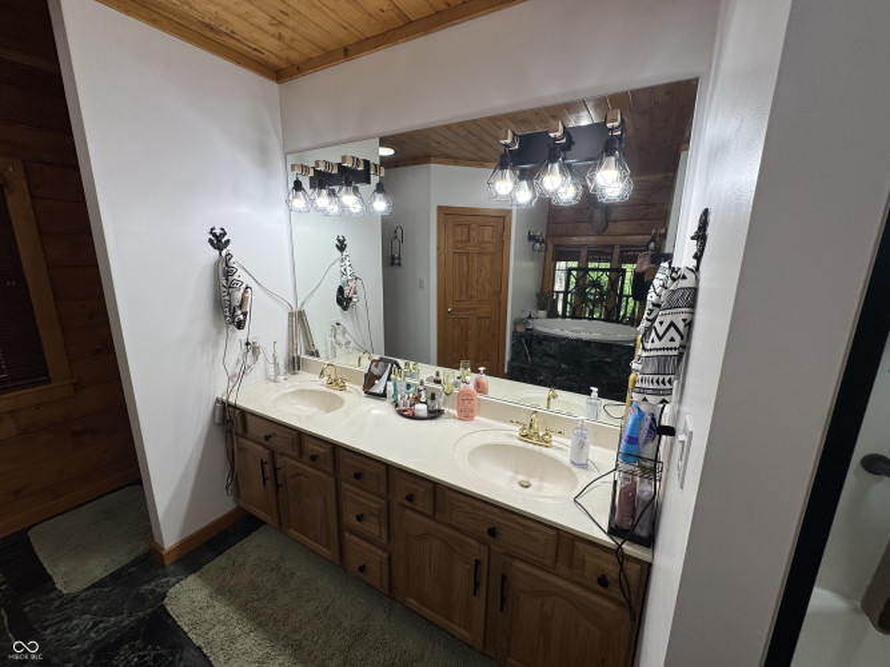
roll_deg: -1.1
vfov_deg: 85.7
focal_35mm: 14
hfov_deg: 102.1
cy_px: 334
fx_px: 360
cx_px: 445
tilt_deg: -13.3
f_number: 2.2
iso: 40
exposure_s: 1/144
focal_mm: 2.22
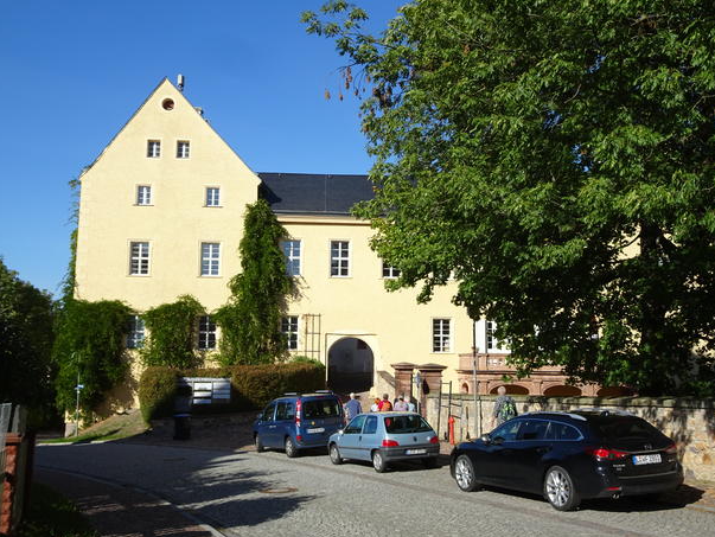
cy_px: 266
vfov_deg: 40.7
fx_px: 723
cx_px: 372
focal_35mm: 35
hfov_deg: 52.6
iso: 80
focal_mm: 5.61
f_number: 4
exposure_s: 1/800
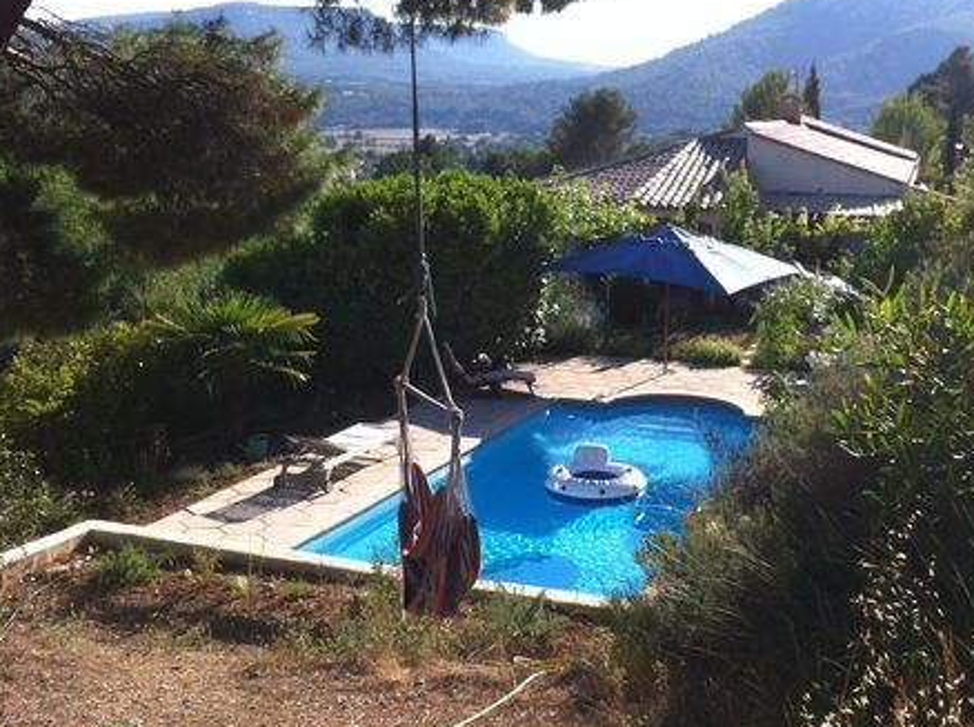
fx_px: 1348
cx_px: 660
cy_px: 322
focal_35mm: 48
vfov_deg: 30.2
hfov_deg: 39.2
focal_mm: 3.85
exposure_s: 1/642
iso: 80
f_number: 2.8
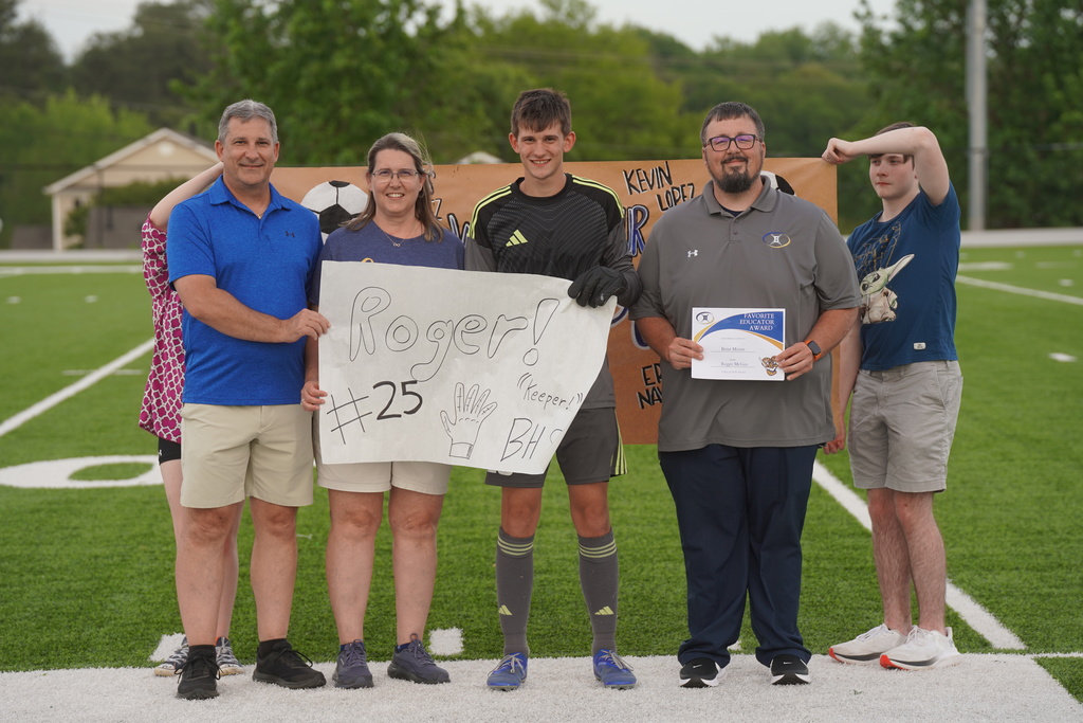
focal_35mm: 118
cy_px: 362
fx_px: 3550
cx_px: 542
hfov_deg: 17.3
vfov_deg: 11.6
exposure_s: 1/200
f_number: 4
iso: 100
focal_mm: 118
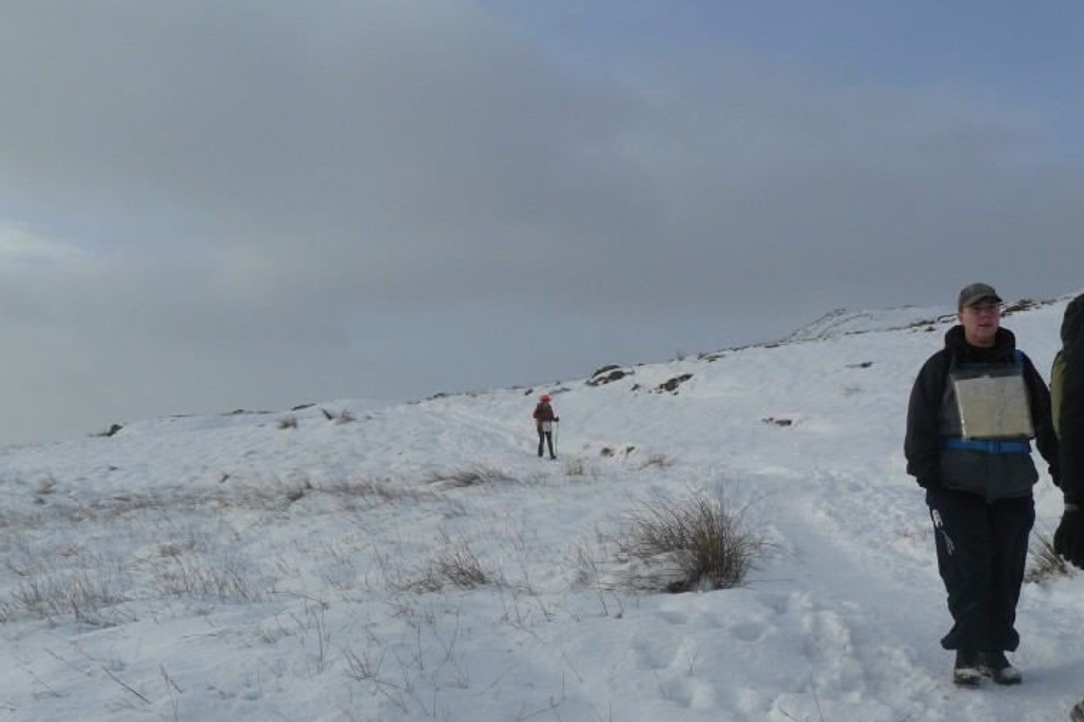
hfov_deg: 50.7
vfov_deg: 35.0
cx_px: 537
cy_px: 407
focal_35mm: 38
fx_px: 1144
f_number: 6.3
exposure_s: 1/400
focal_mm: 6
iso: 100
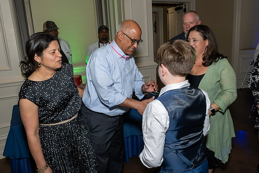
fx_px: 193
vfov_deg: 48.3
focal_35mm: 27
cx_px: 139
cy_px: 80
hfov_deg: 67.7
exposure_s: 1/250
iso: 1000
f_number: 8
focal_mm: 17
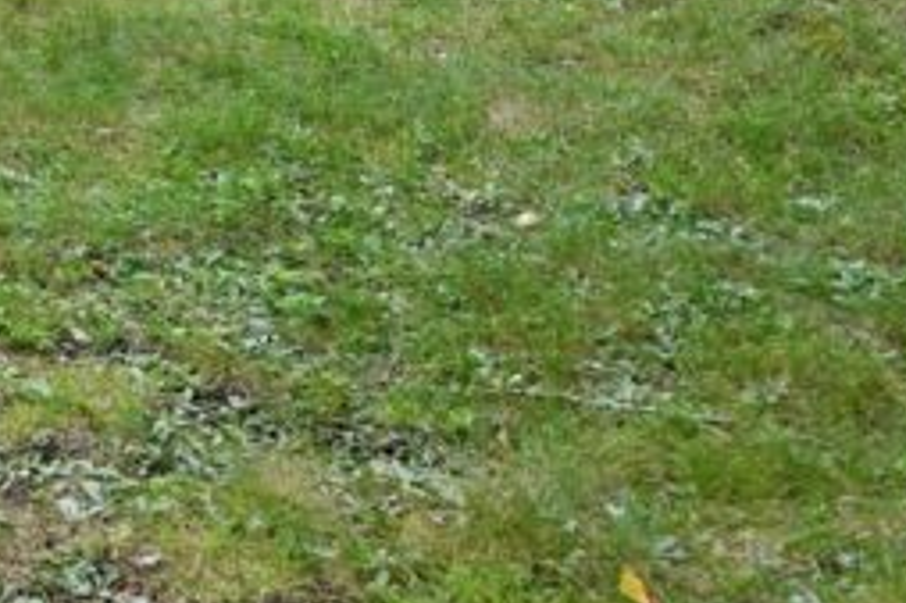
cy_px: -446
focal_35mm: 104
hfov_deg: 14.8
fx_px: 2616
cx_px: -1067
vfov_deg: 12.2
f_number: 5.6
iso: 250
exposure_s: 1/125
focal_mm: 22
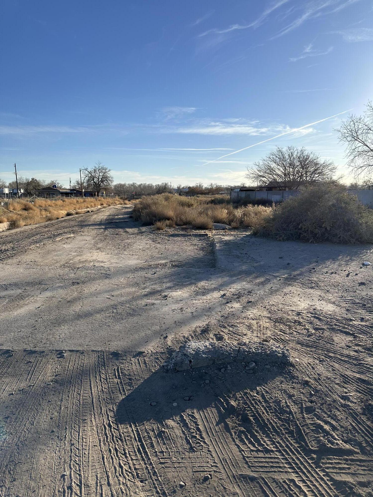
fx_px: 345
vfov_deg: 71.6
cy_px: 248
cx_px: 186
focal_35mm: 24
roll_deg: -0.9
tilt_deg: -10.5
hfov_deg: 56.8
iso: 80
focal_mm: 6.86
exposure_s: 1/4545
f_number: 1.78
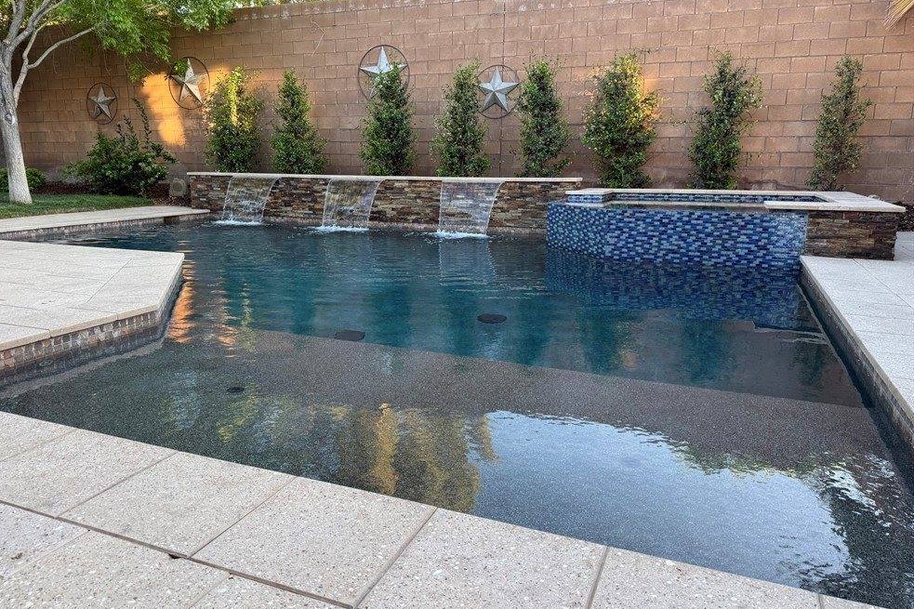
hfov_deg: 69.4
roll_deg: +0.0
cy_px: 288
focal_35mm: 26
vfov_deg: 49.5
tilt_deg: -10.9
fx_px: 660
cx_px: 439
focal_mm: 6.76
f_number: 1.78
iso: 64
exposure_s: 1/121
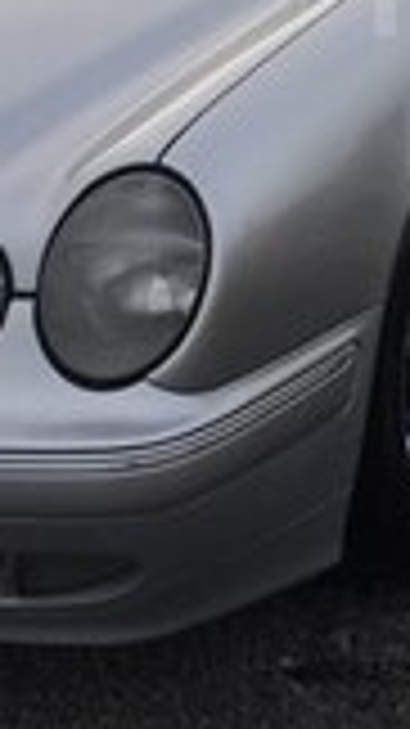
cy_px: -14
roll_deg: +1.4
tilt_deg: -11.7
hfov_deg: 11.7
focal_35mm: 97
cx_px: 694
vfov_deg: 21.2
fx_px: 1877
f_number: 2.2
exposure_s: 1/449
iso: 32
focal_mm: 4.15
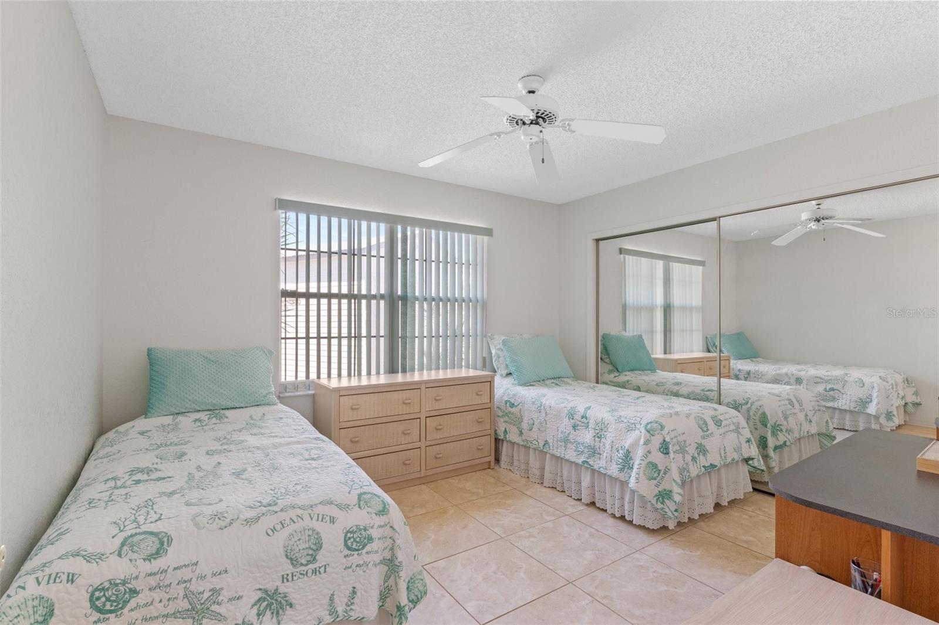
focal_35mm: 17
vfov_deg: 71.1
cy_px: 312
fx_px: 438
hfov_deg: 94.0
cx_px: 470
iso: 250
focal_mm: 11.2
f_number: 8
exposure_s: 1/1.25
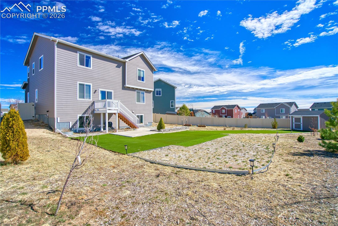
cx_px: 169
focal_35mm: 16
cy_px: 113
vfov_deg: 73.8
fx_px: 150
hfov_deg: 96.7
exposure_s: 1/5000
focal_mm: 16
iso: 500
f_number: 4
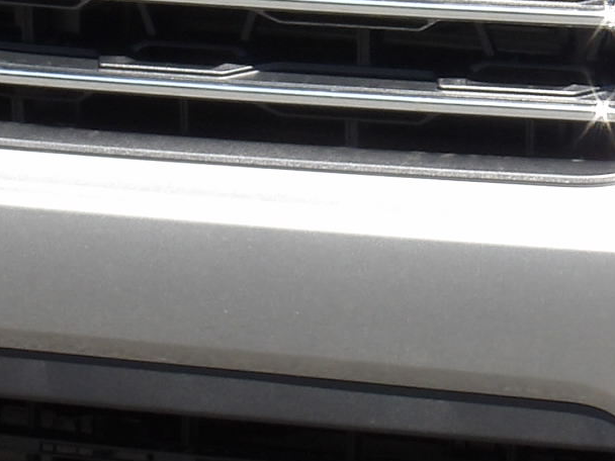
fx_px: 12810
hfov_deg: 2.7
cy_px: 181
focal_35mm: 721
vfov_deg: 2.1
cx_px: 498
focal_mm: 30.2
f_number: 7.6
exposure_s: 1/108
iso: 100
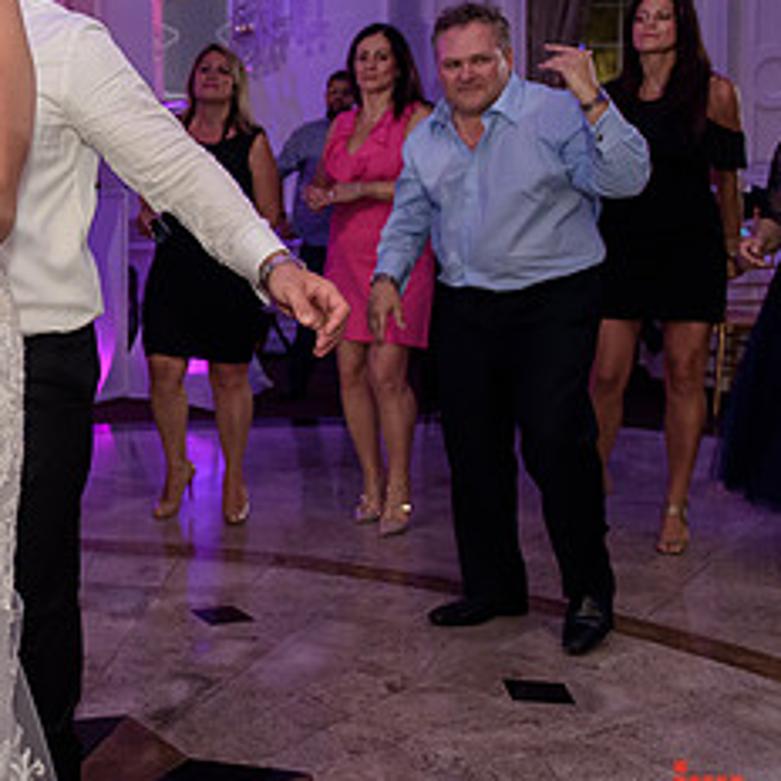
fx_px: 1302
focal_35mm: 51
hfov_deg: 30.2
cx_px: -64
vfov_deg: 33.2
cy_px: 284
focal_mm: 24
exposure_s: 1/125
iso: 1600
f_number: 3.2
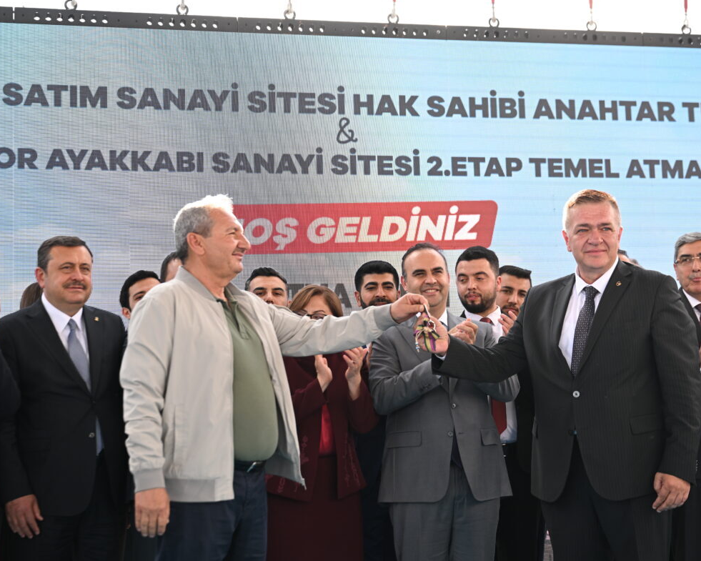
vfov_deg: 21.6
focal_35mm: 71
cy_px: 278
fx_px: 1473
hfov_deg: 26.7
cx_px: 439
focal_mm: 58
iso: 125
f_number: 3.5
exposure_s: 1/200
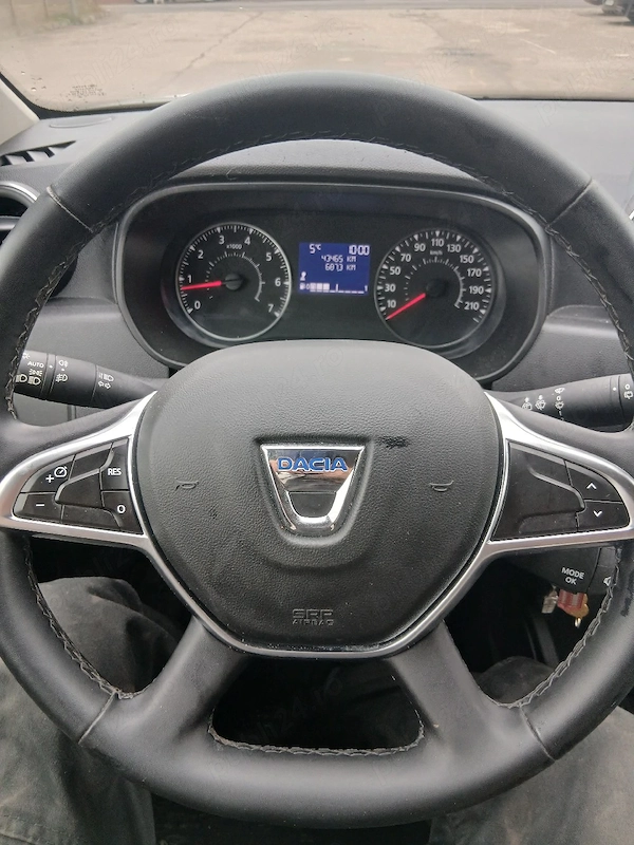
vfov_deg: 67.3
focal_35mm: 26
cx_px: 317
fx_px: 635
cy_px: 422
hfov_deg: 53.1
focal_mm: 3.98
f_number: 1.8
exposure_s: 1/50.3
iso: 100
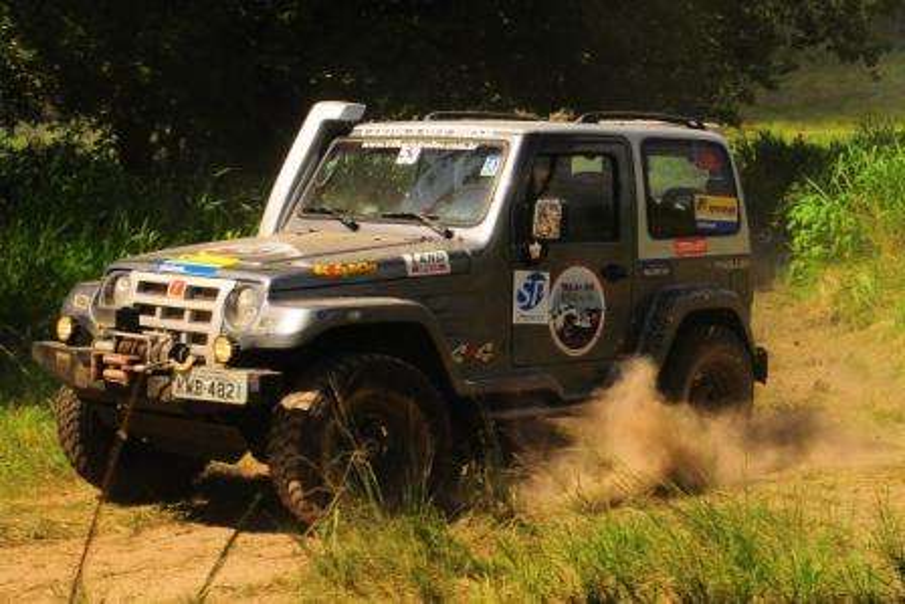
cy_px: 302
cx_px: 452
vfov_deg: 33.0
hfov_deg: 47.9
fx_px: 1018
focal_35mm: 40
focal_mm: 27
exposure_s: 1/500
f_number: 11
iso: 400
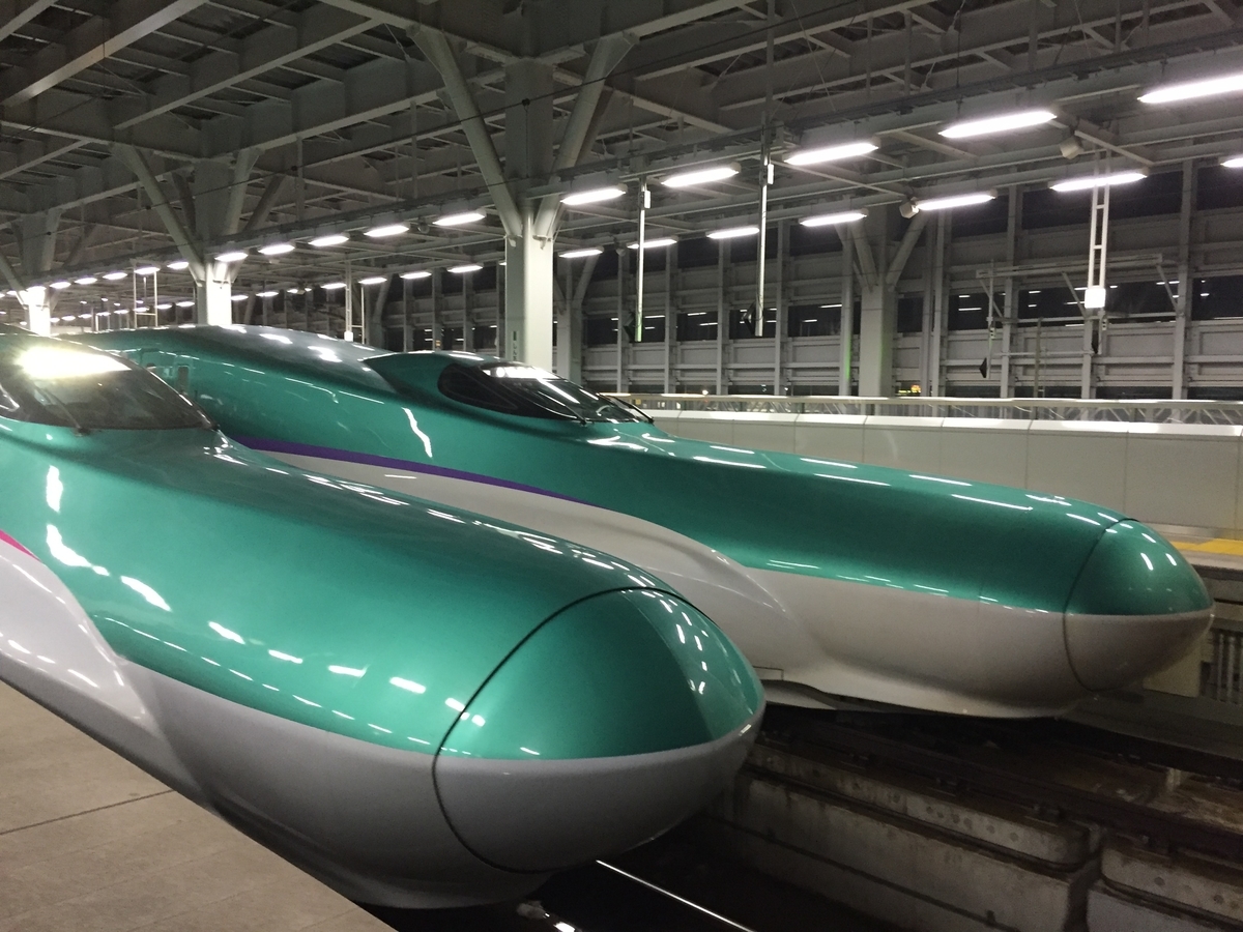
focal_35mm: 29
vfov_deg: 48.2
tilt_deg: -4.9
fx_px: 1041
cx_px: 622
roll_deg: -1.0
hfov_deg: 61.7
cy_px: 466
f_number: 2.2
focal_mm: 4.15
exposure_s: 1/24
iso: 250
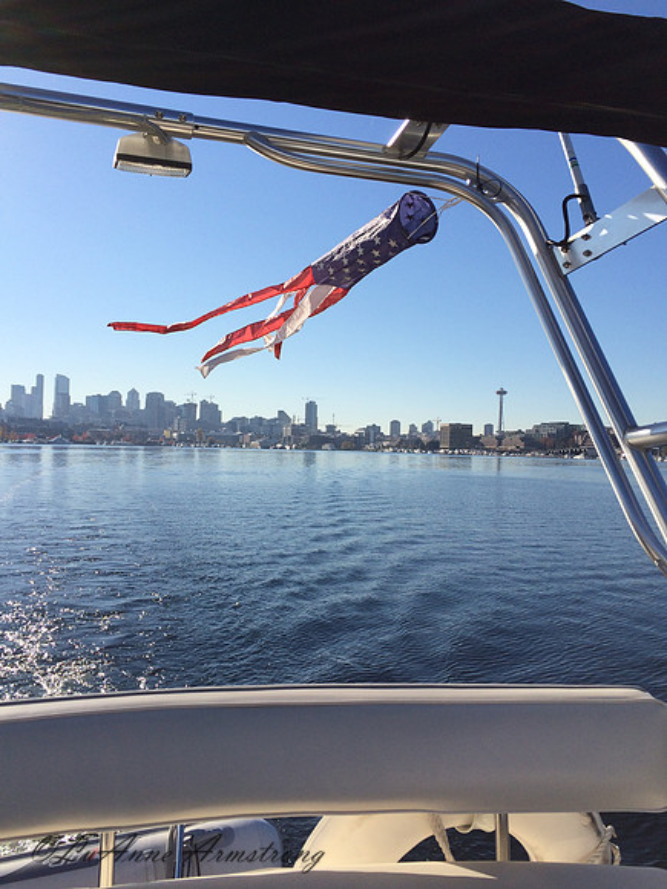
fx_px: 745
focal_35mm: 29
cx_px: 334
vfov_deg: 61.7
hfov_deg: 48.2
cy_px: 444
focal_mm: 4.15
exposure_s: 1/3425
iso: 32
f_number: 2.2
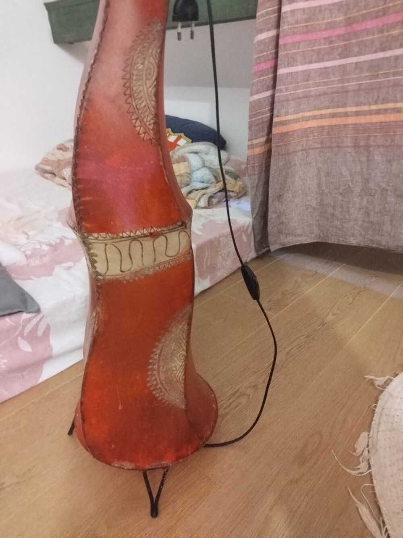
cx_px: 202
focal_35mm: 24
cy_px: 269
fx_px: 372
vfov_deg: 71.6
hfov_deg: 56.8
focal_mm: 3.26
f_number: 2.4
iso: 1250
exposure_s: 1/17
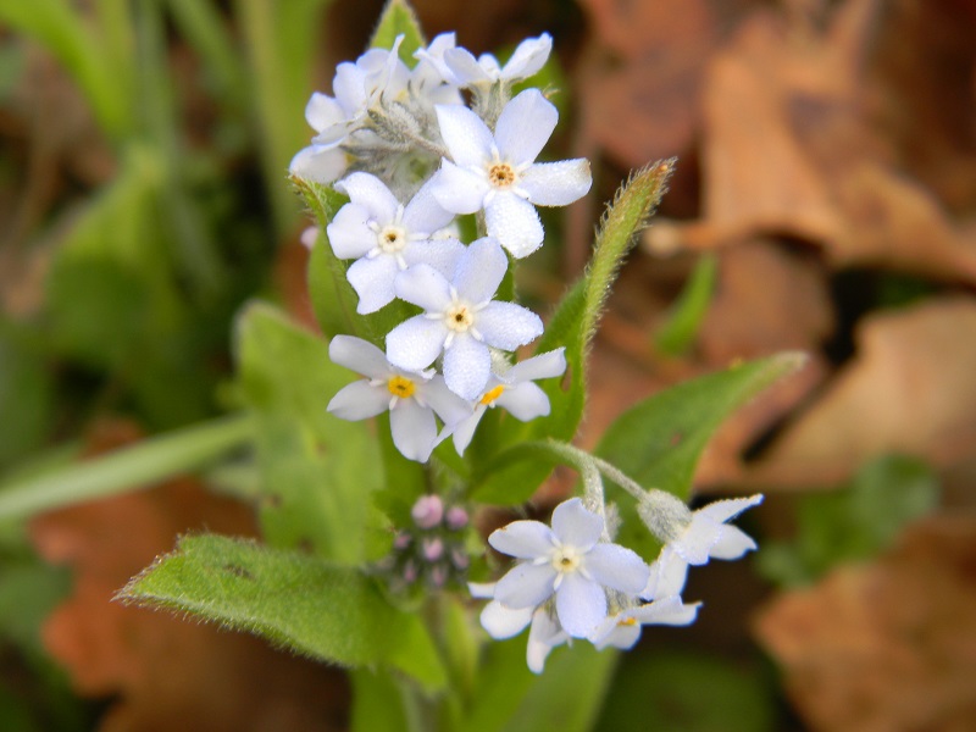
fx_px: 2340
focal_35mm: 83
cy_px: 366
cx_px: 488
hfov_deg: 23.6
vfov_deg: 17.8
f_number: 4.5
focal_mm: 15.1
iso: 80
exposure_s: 1/54
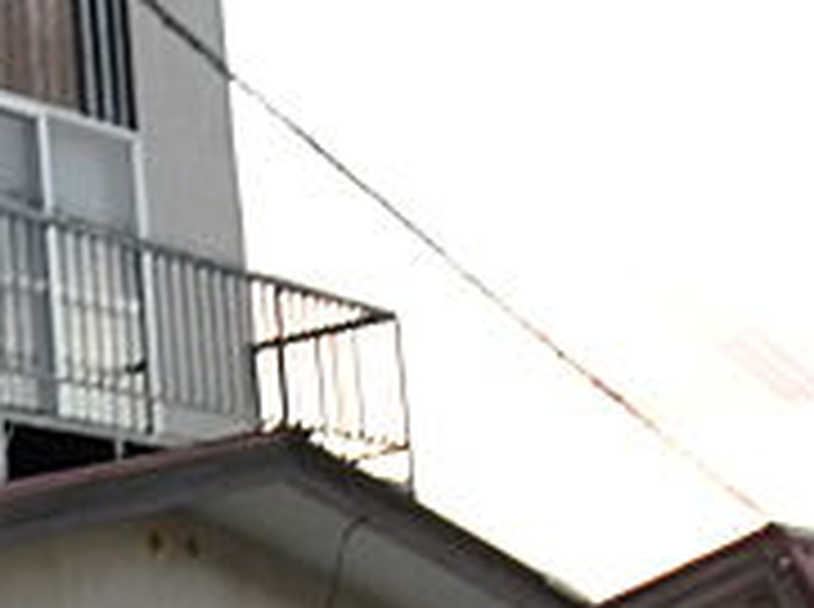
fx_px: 2910
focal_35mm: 124
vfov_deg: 11.8
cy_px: 594
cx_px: -310
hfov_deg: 15.0
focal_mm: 6.3
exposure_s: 1/60
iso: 100
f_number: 3.1
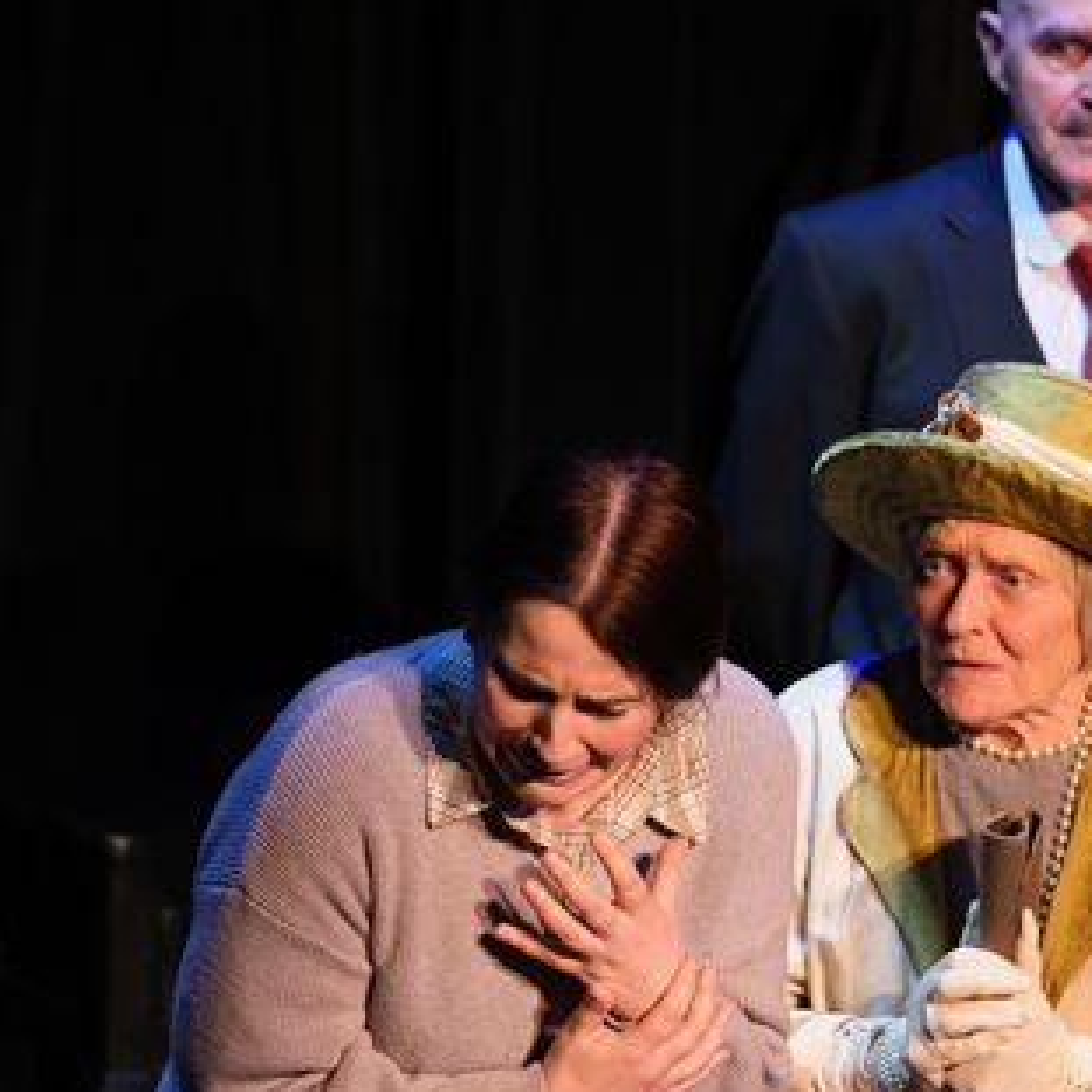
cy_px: 578
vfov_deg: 4.7
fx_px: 13312
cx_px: 769
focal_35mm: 373
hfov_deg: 4.7
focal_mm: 140
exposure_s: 1/125
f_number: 2.8
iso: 1000
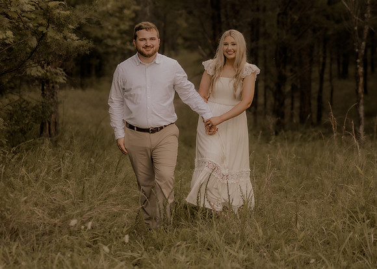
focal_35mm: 85
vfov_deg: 16.8
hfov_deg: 23.4
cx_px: 193
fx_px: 909
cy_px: 143
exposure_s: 1/320
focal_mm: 50
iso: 200
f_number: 2.2
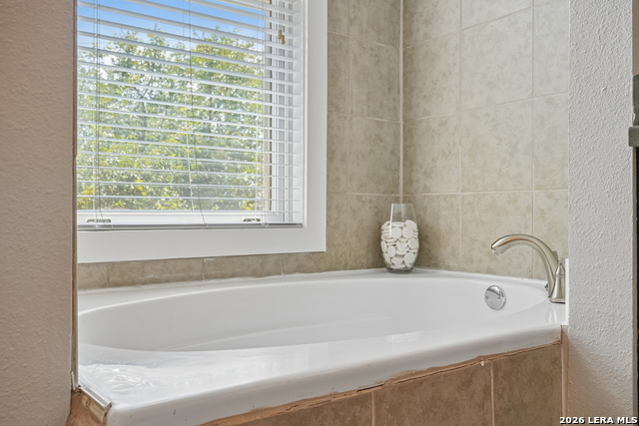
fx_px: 550
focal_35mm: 31
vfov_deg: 42.3
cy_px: 213
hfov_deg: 60.3
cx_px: 320
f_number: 8
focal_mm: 31
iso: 200
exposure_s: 1/40
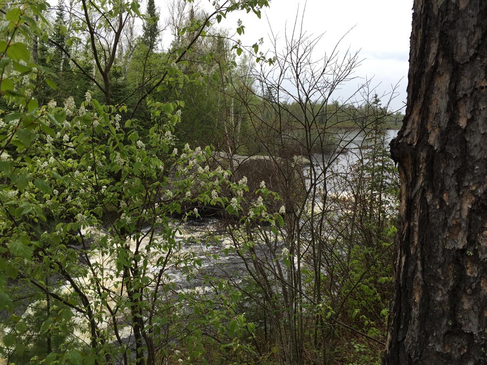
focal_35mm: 29
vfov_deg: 48.2
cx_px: 244
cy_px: 182
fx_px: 408
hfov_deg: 61.7
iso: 32
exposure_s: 1/211
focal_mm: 4.15
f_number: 2.2
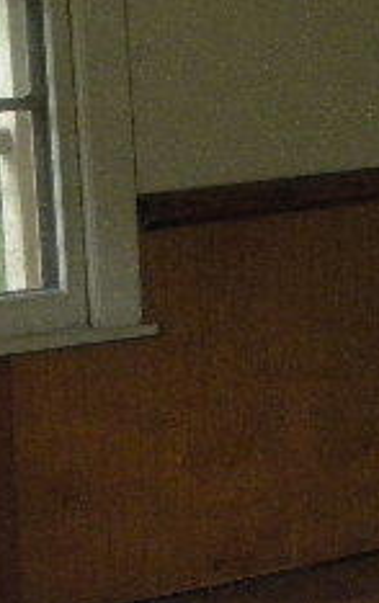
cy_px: 307
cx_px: 526
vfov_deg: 15.3
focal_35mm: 136
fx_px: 2239
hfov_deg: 9.5
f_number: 3.9
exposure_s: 1/82.6
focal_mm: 8.6
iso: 800
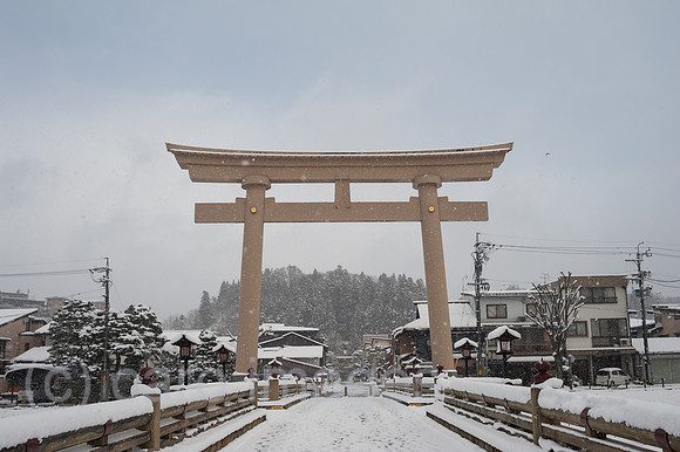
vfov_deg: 37.8
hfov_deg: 54.5
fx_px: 661
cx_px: 340
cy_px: 226
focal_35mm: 35
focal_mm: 35
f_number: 8
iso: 220
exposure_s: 1/800
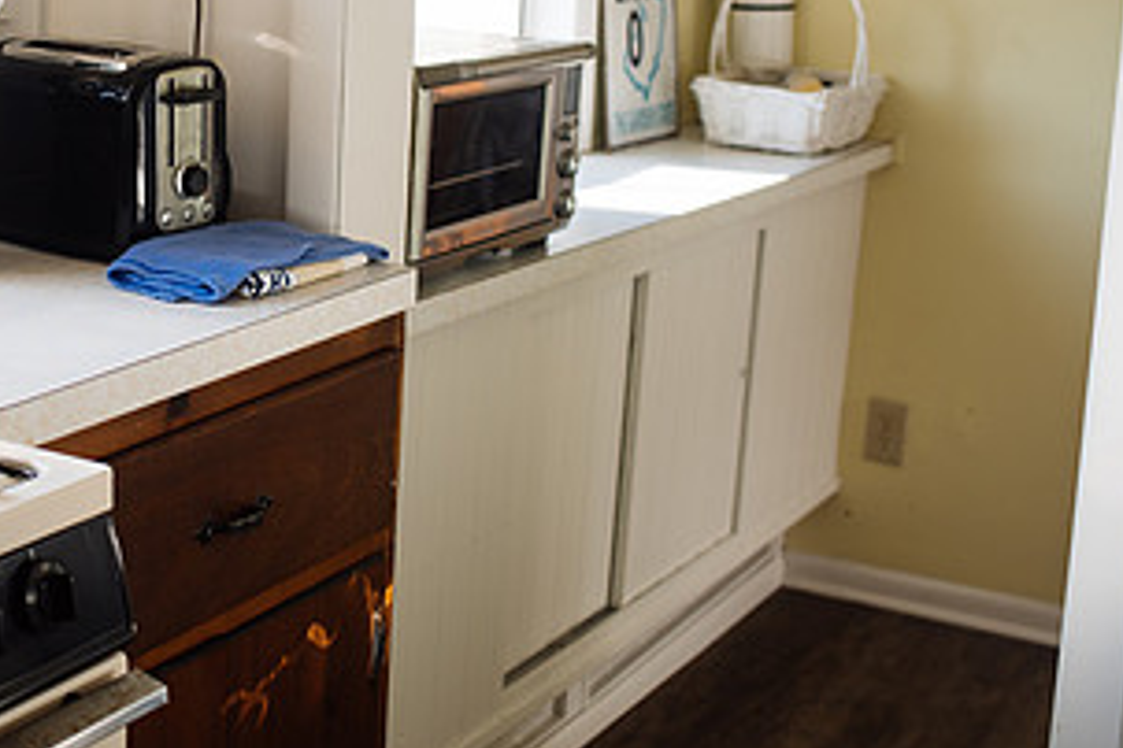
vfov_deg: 20.1
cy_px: 176
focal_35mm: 67
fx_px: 2090
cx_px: 174
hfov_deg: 29.2
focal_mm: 35
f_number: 2.8
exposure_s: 1/160
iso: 200
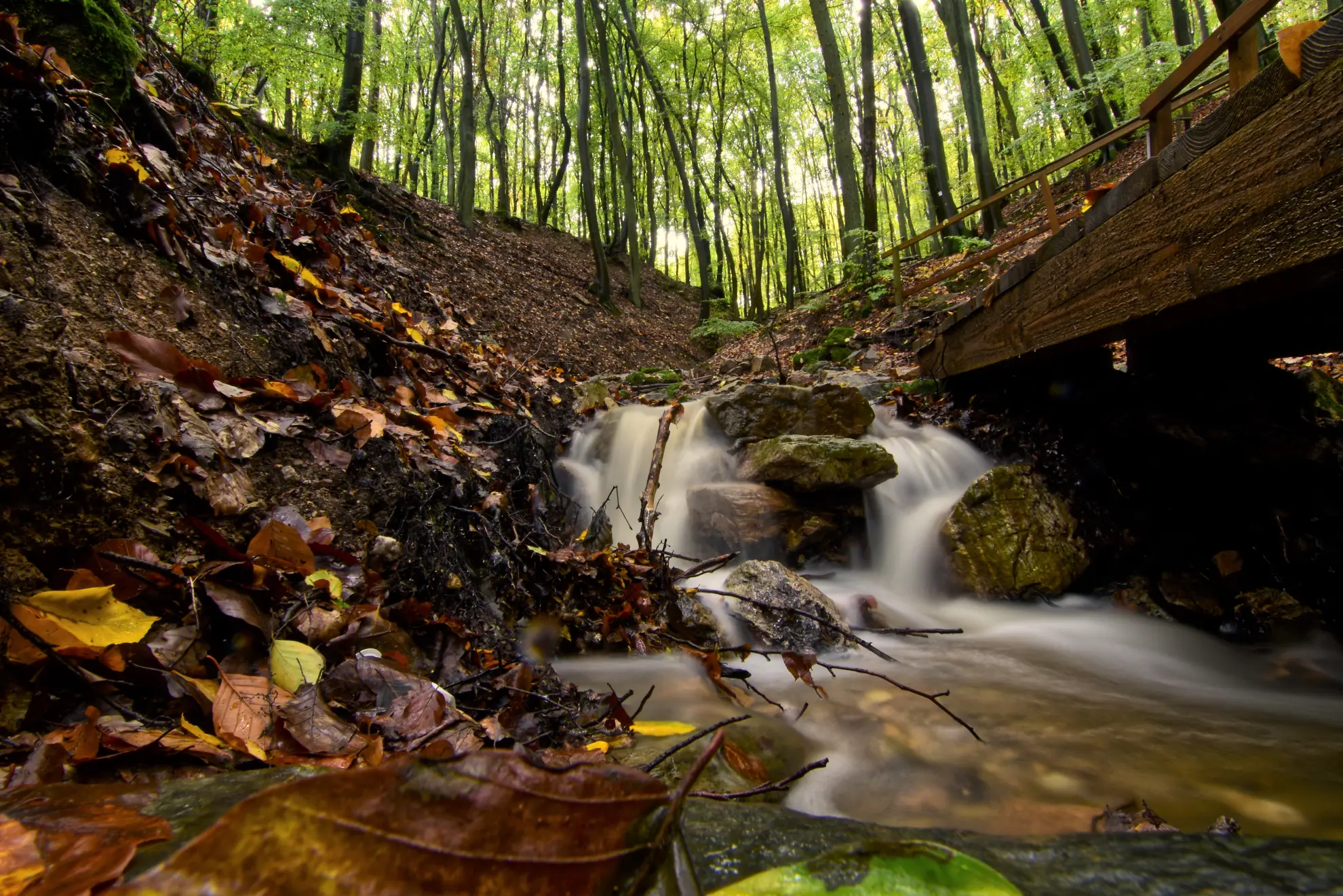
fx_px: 615
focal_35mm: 16
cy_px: 448
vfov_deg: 72.1
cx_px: 672
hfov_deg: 95.0
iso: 100
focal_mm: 11
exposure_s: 2.5
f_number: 22
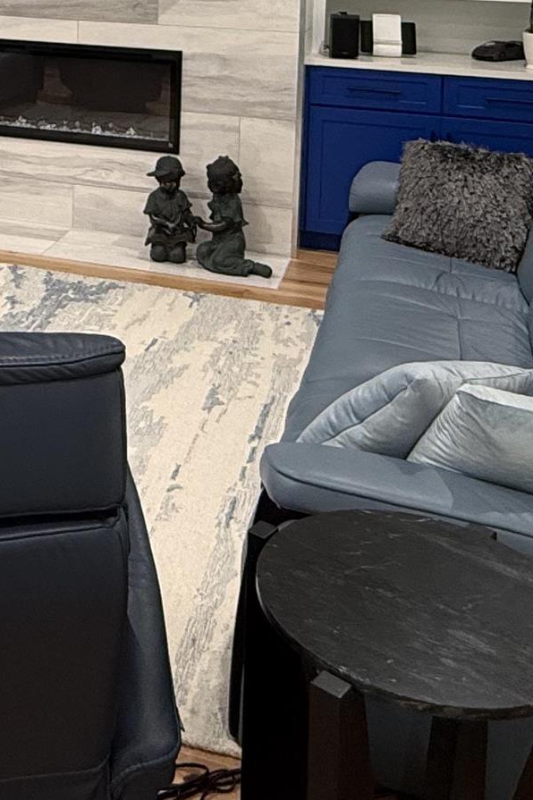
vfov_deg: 35.0
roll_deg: -1.1
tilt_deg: -2.2
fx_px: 1111
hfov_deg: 25.9
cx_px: 27
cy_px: -42
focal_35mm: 50
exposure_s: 1/60
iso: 250
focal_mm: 2.22
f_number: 2.2
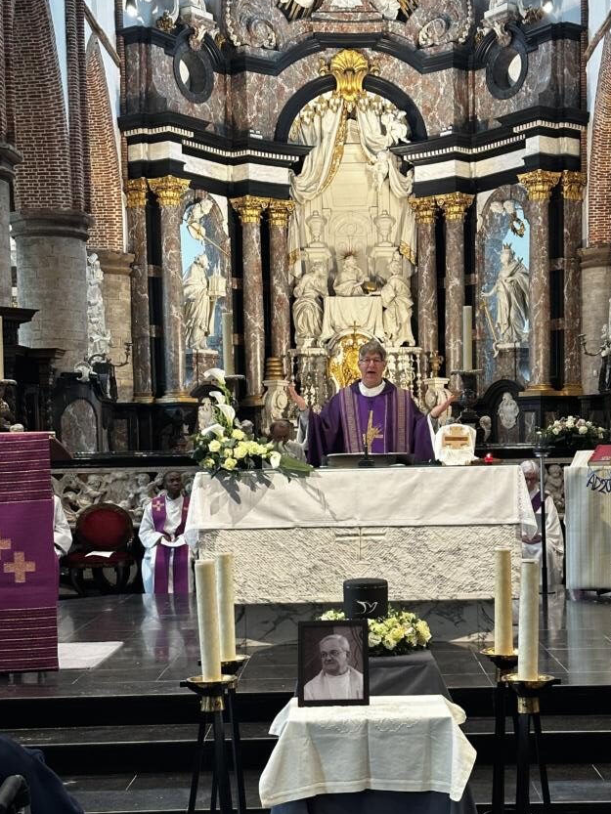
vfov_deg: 32.6
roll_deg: +0.9
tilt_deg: -1.7
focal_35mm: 59
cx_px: 352
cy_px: 490
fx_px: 1388
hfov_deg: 24.8
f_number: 1.78
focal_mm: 6.86
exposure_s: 1/60
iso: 250
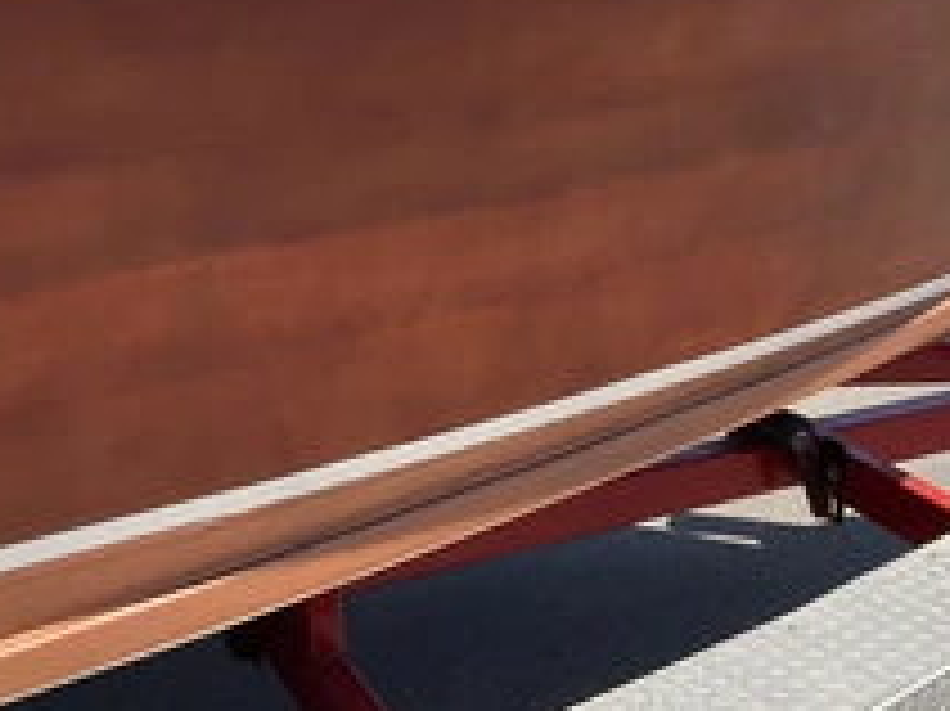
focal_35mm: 55
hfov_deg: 34.8
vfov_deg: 26.0
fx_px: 1509
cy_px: 140
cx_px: 572
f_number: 1.8
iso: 25
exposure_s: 1/1311
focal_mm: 3
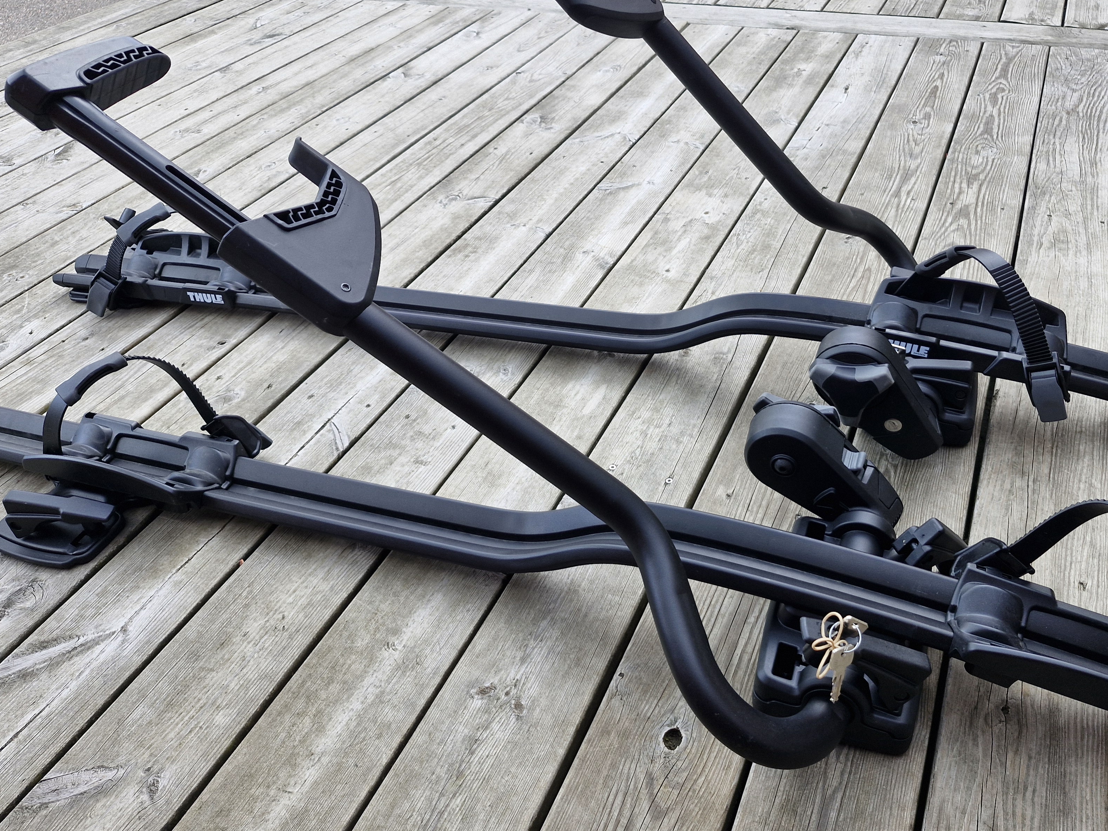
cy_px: 358
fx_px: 928
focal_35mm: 29
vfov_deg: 48.1
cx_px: 633
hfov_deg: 61.4
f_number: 1.8
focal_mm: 5.54
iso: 50
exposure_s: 1/299
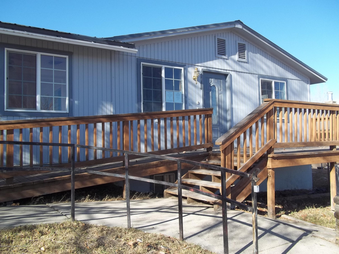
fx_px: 313
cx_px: 170
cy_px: 127
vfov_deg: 44.2
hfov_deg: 56.8
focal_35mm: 32
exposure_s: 1/60
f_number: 8.8
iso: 64
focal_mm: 5.7
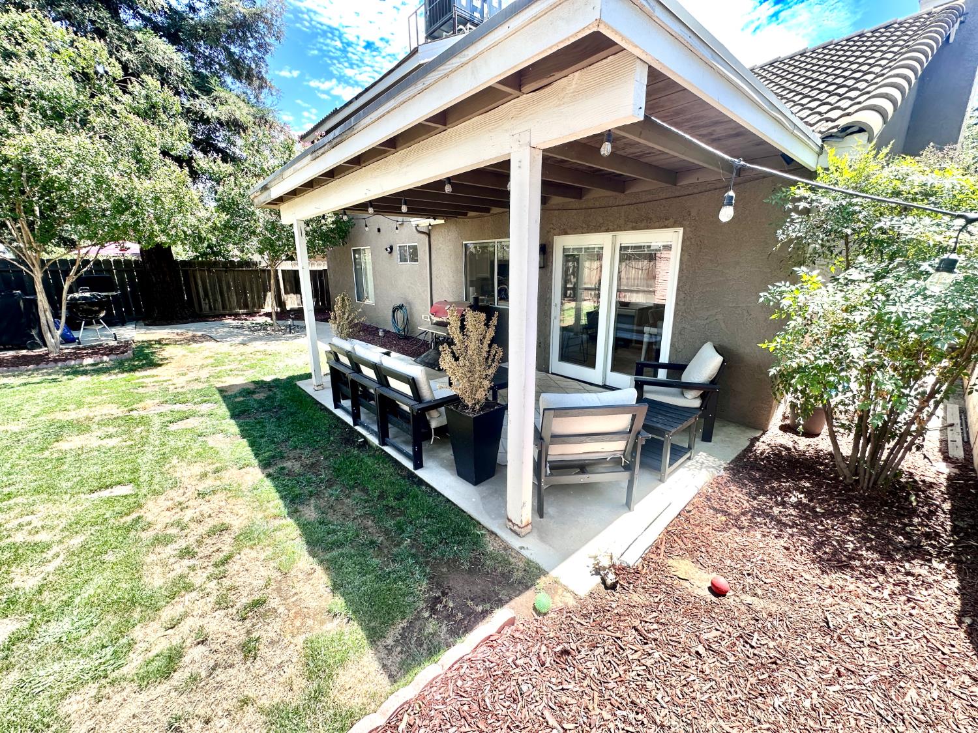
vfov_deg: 85.7
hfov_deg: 102.1
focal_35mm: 14
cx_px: 489
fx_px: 396
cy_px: 366
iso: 40
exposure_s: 1/194
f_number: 2.2
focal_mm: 2.22
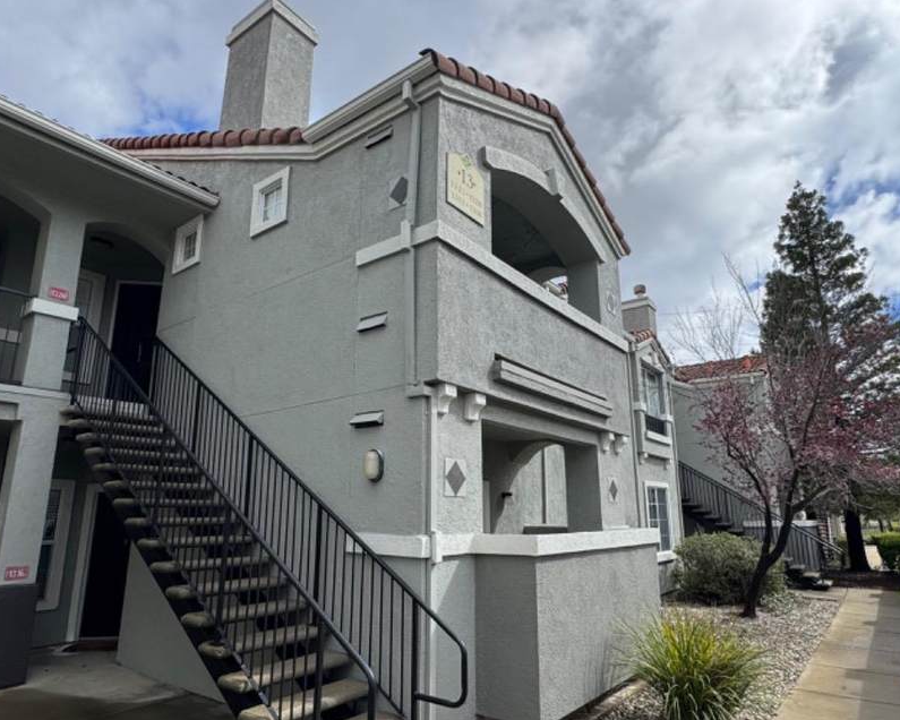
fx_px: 586
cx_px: 458
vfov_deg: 63.1
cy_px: 378
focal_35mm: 22
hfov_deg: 75.0
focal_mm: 2.22
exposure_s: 1/1506
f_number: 2.2
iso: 40
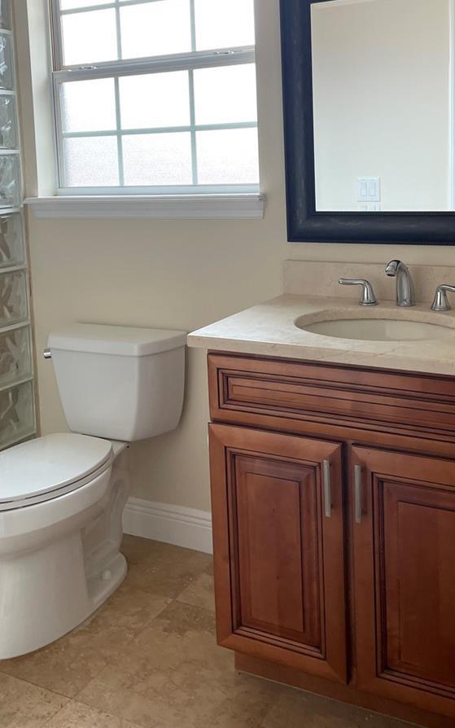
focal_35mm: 37
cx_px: 256
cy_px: 241
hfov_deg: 34.4
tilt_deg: -6.4
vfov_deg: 51.7
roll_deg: +1.2
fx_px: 734
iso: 64
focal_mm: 4.2
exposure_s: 1/121
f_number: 1.6
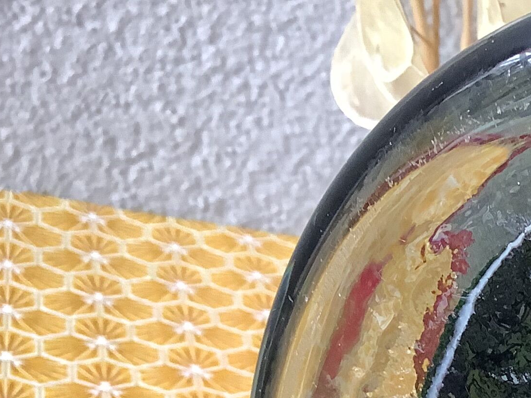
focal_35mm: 92
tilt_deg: -28.1
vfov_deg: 14.9
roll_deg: -13.8
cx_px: 774
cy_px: 590
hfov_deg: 19.0
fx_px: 1411
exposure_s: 1/50
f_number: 2.4
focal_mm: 3.3
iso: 160
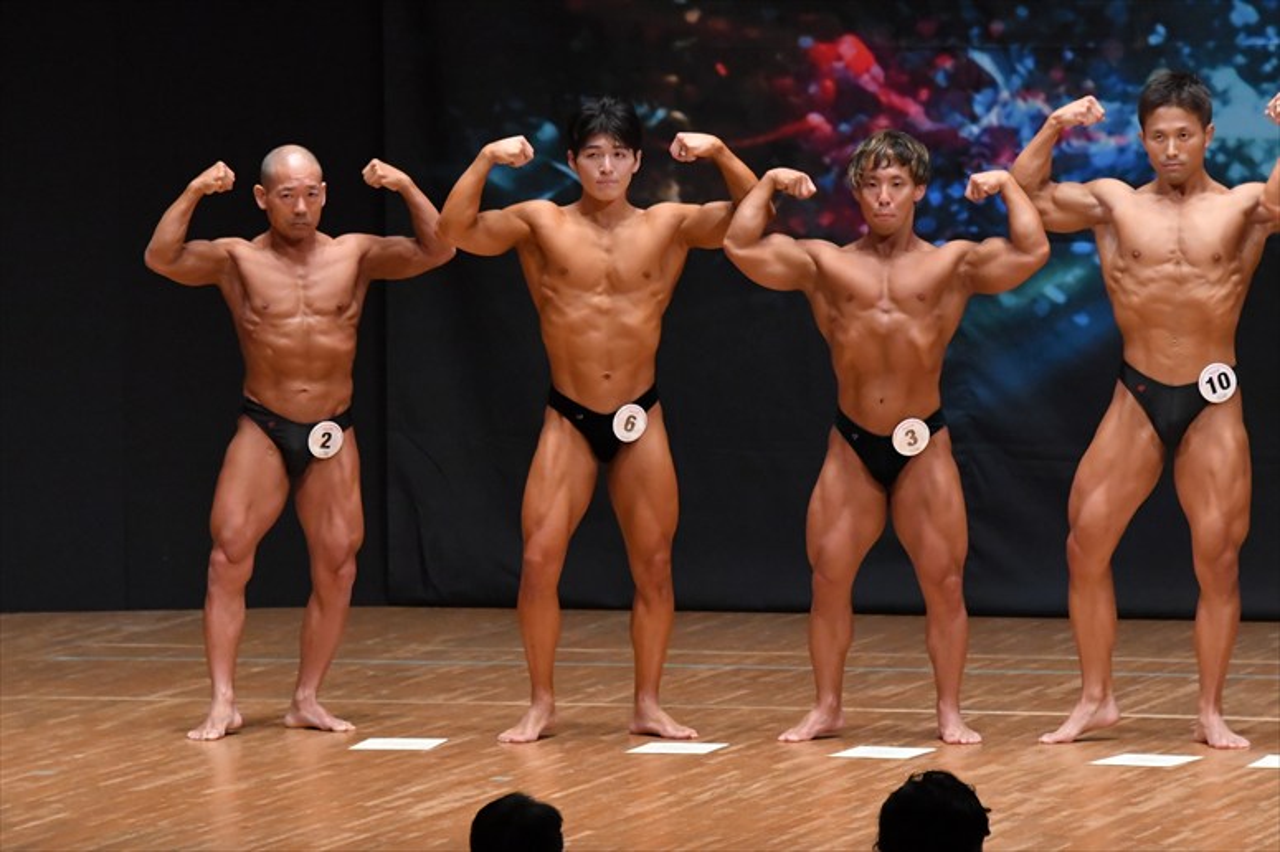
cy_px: 426
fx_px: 9595
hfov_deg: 7.6
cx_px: 640
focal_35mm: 270
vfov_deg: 5.1
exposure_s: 1/400
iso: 6400
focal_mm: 180
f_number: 5.6
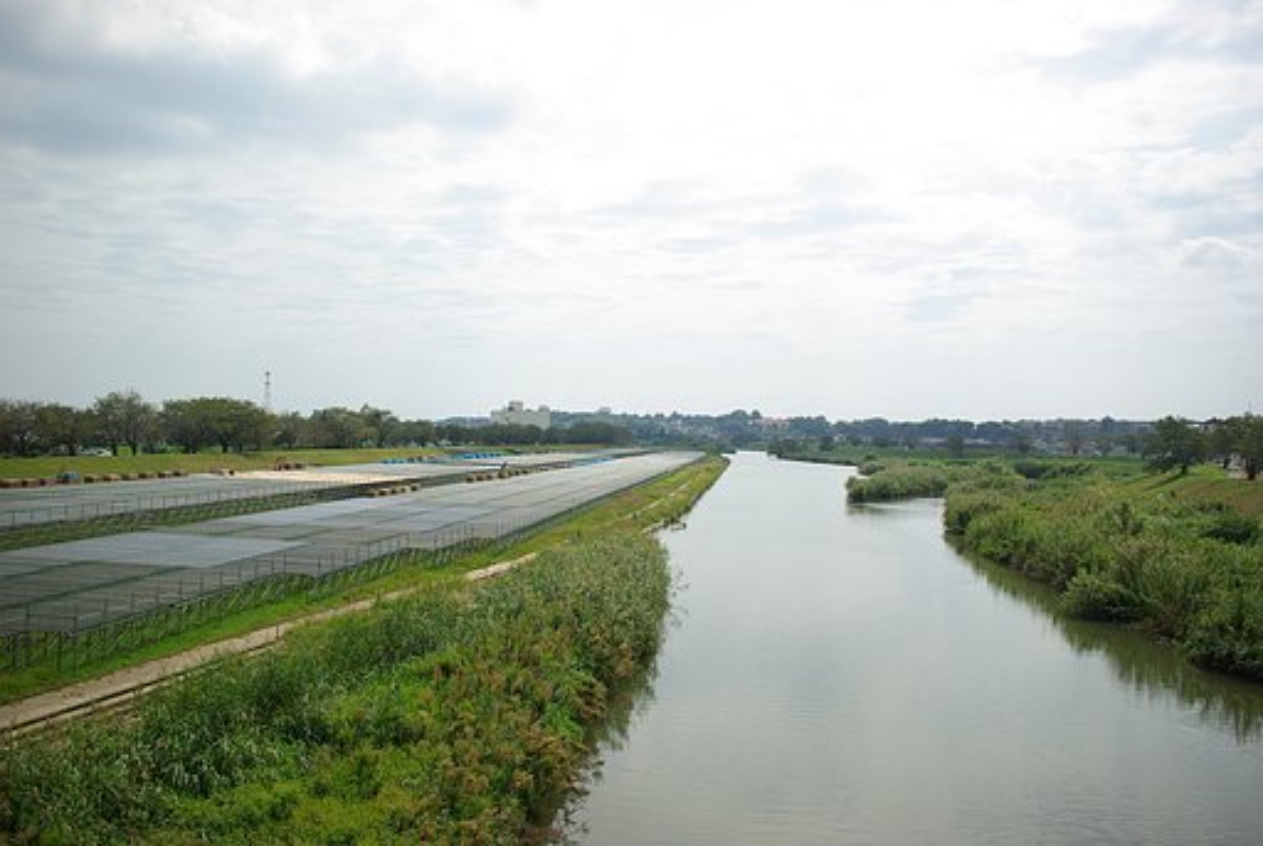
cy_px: 423
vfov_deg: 41.8
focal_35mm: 32
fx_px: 1107
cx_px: 632
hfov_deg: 59.4
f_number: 3.2
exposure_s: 1/1600
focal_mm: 21
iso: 100
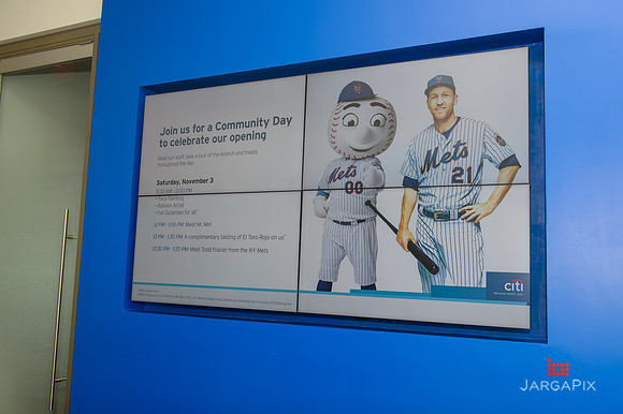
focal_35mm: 34
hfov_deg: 55.8
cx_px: 312
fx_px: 588
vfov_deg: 38.8
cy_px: 207
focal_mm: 34
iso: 400
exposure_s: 1/250
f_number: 5.6
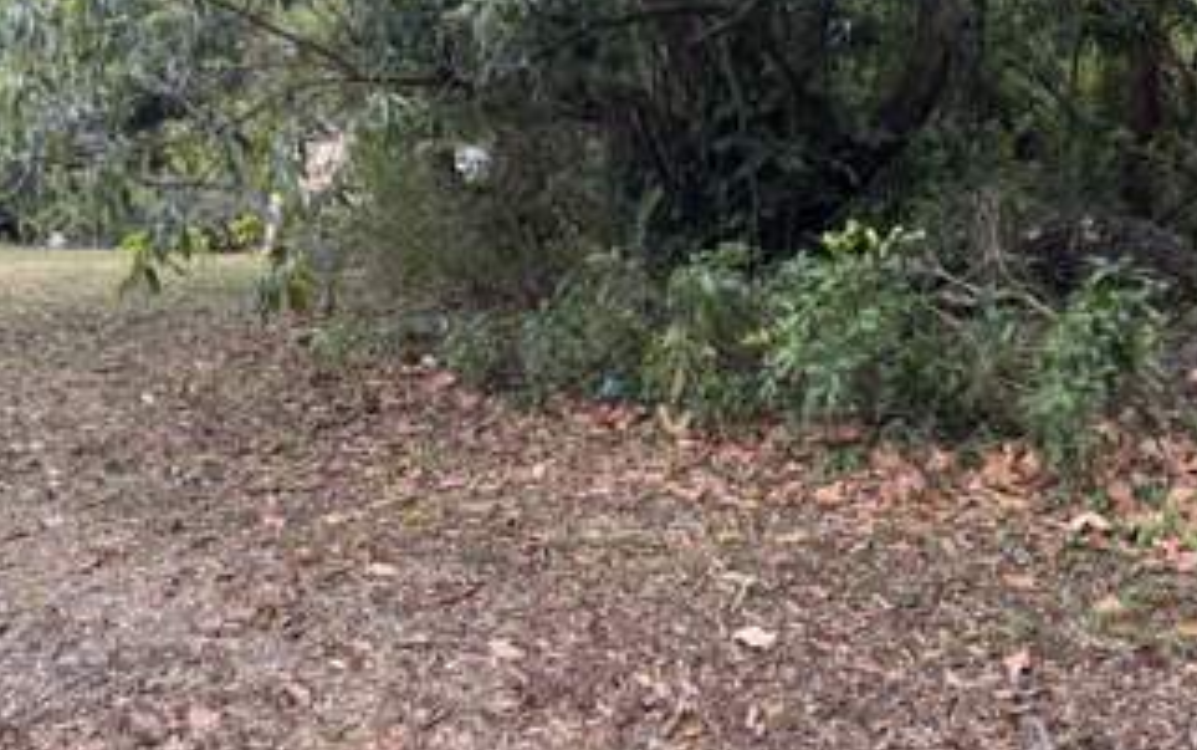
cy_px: 323
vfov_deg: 33.6
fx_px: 1240
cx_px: 701
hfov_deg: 51.3
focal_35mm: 38
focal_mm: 6.76
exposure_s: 1/352
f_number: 1.78
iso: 80
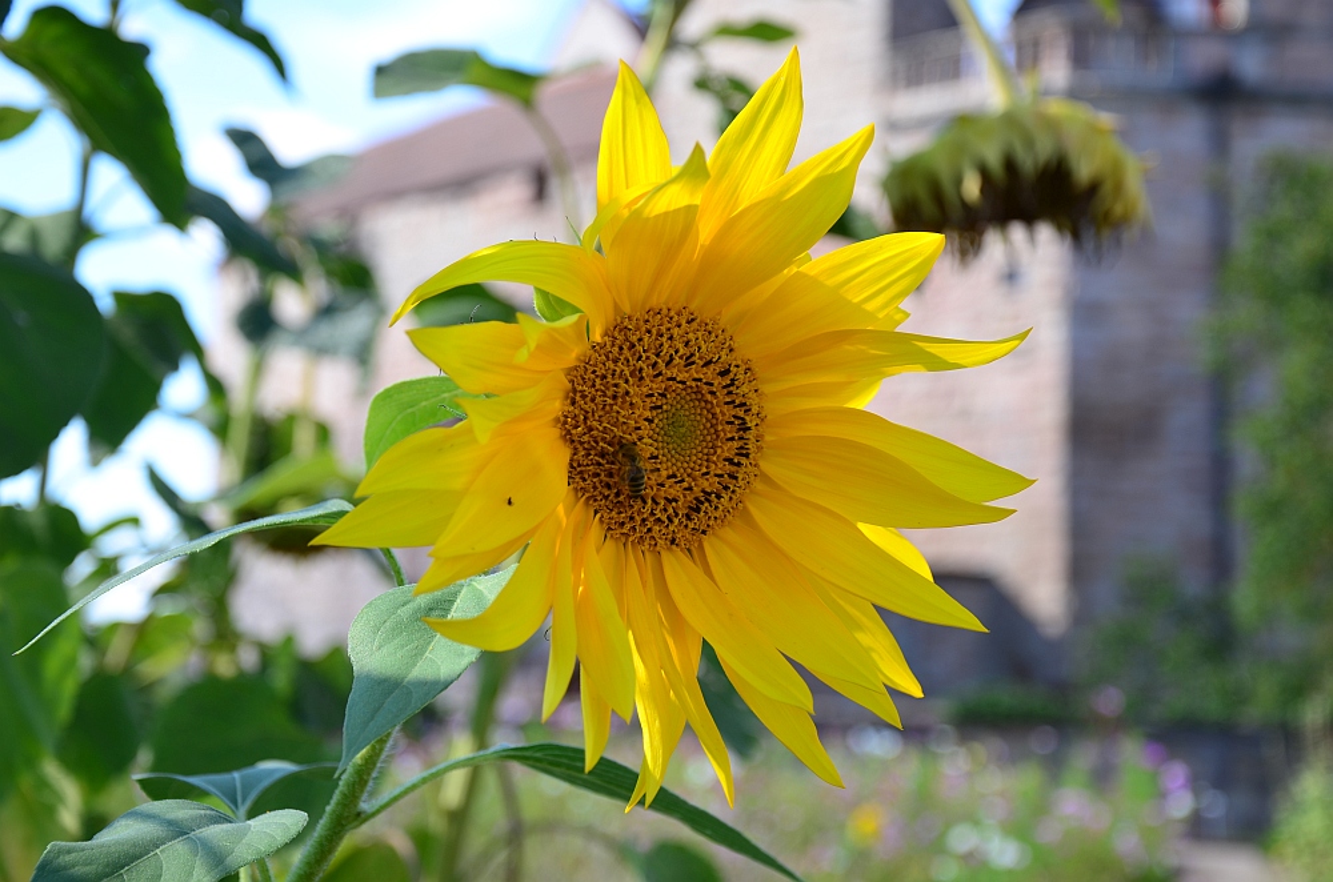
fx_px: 2328
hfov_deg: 32.0
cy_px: 441
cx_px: 666
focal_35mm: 63
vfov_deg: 21.5
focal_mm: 42
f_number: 5
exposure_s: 1/160
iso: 100
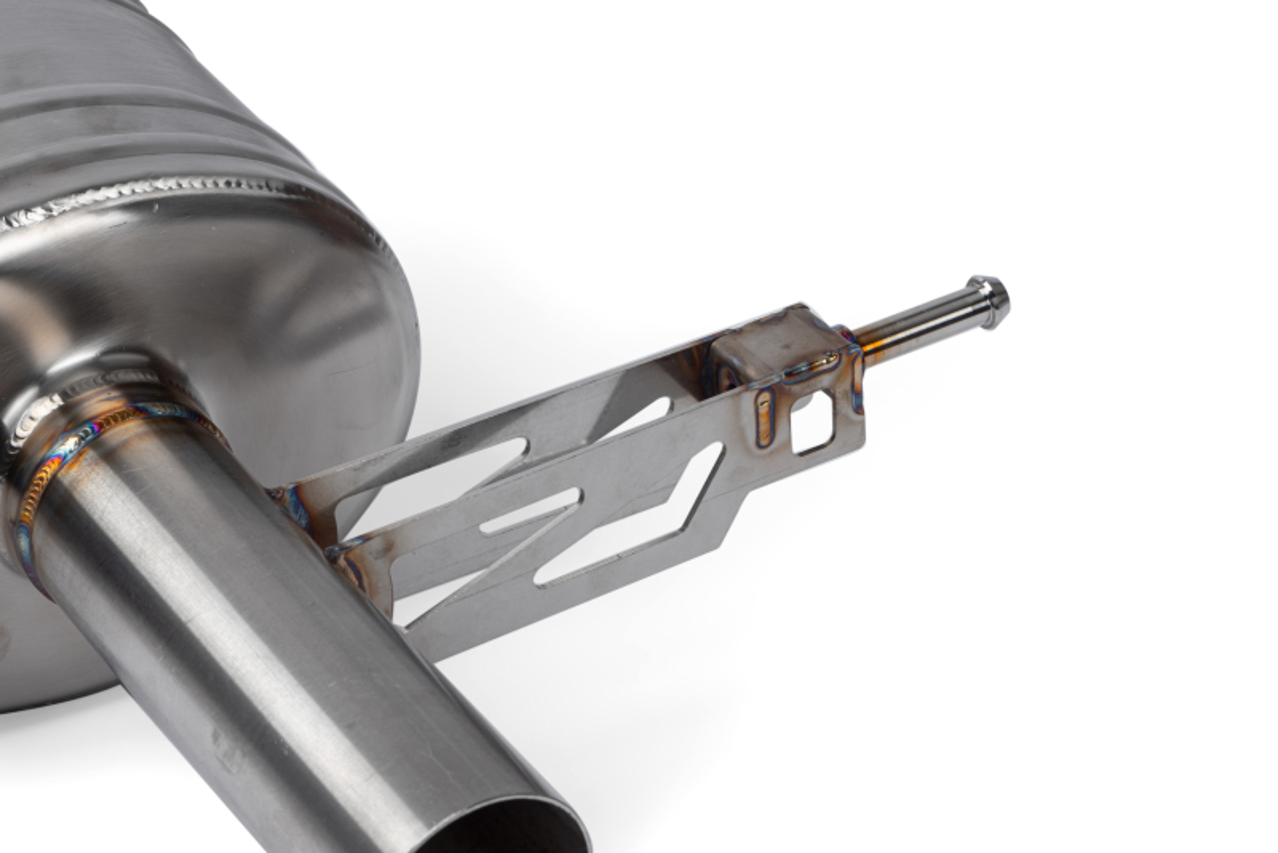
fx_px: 3729
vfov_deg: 13.1
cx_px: 639
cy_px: 426
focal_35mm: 105
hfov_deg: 19.4
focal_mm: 105
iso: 100
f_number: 22
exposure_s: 1/125
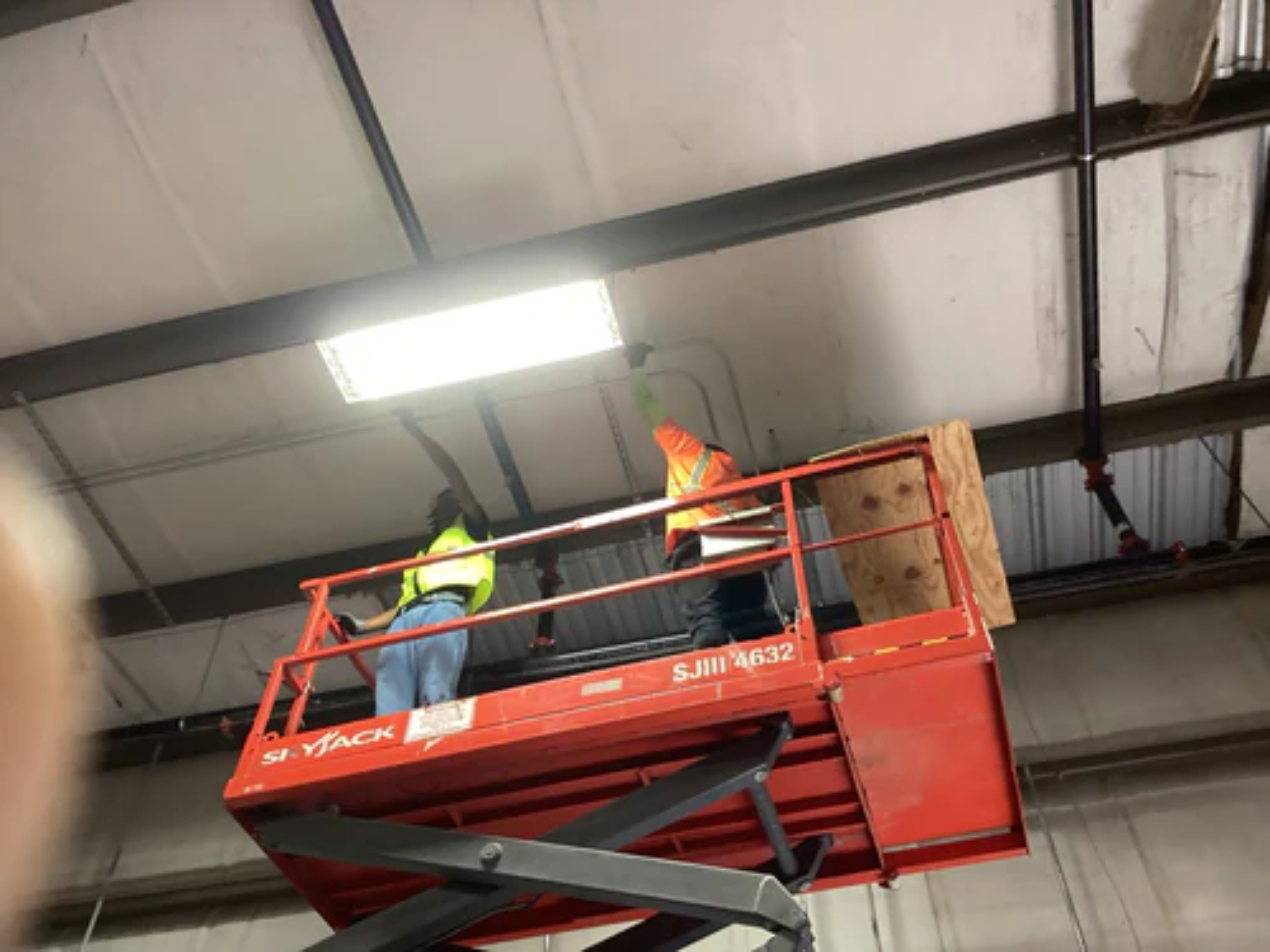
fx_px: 1137
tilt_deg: +48.8
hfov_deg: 58.4
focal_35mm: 31
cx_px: 635
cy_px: 476
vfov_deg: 45.4
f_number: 2.4
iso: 320
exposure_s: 1/60
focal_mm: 3.3
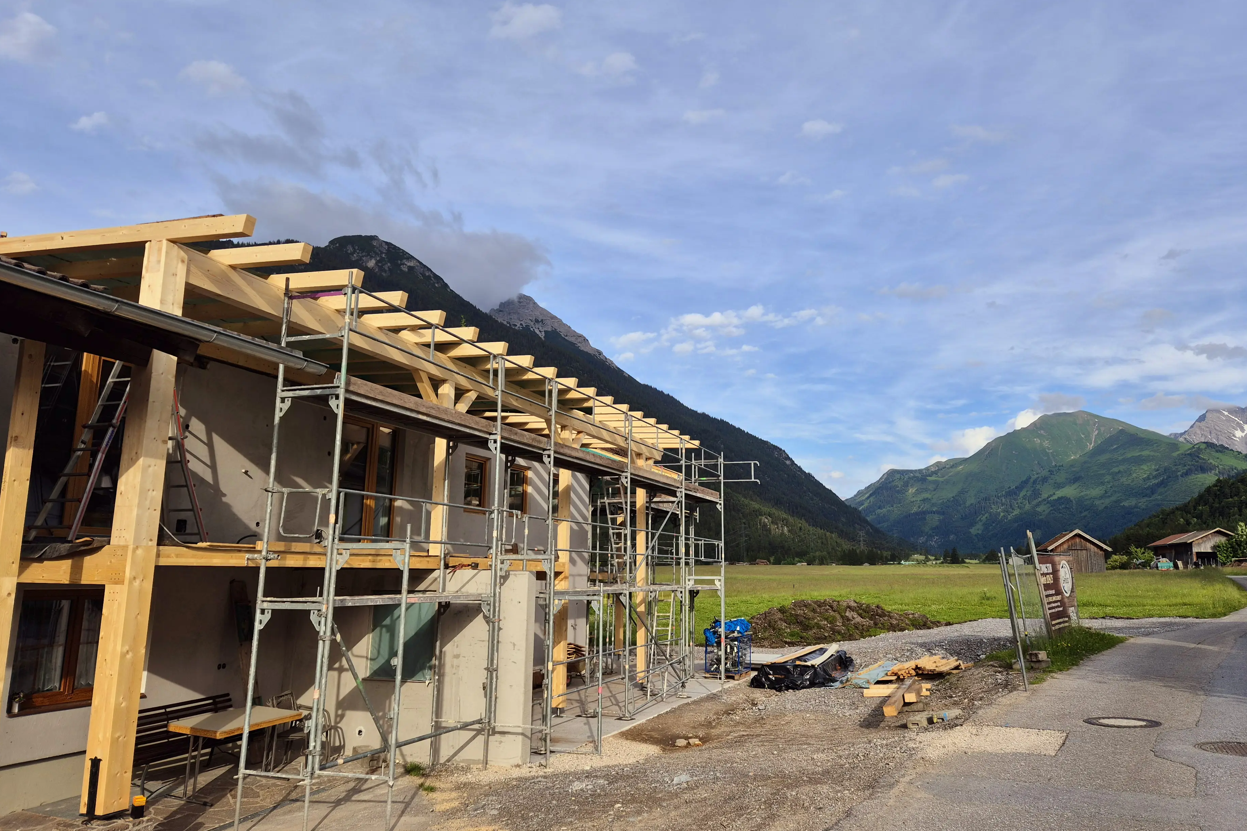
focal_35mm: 26
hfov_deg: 69.4
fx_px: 901
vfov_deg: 49.5
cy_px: 391
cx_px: 636
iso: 25
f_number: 1.8
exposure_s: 1/1667
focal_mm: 5.4
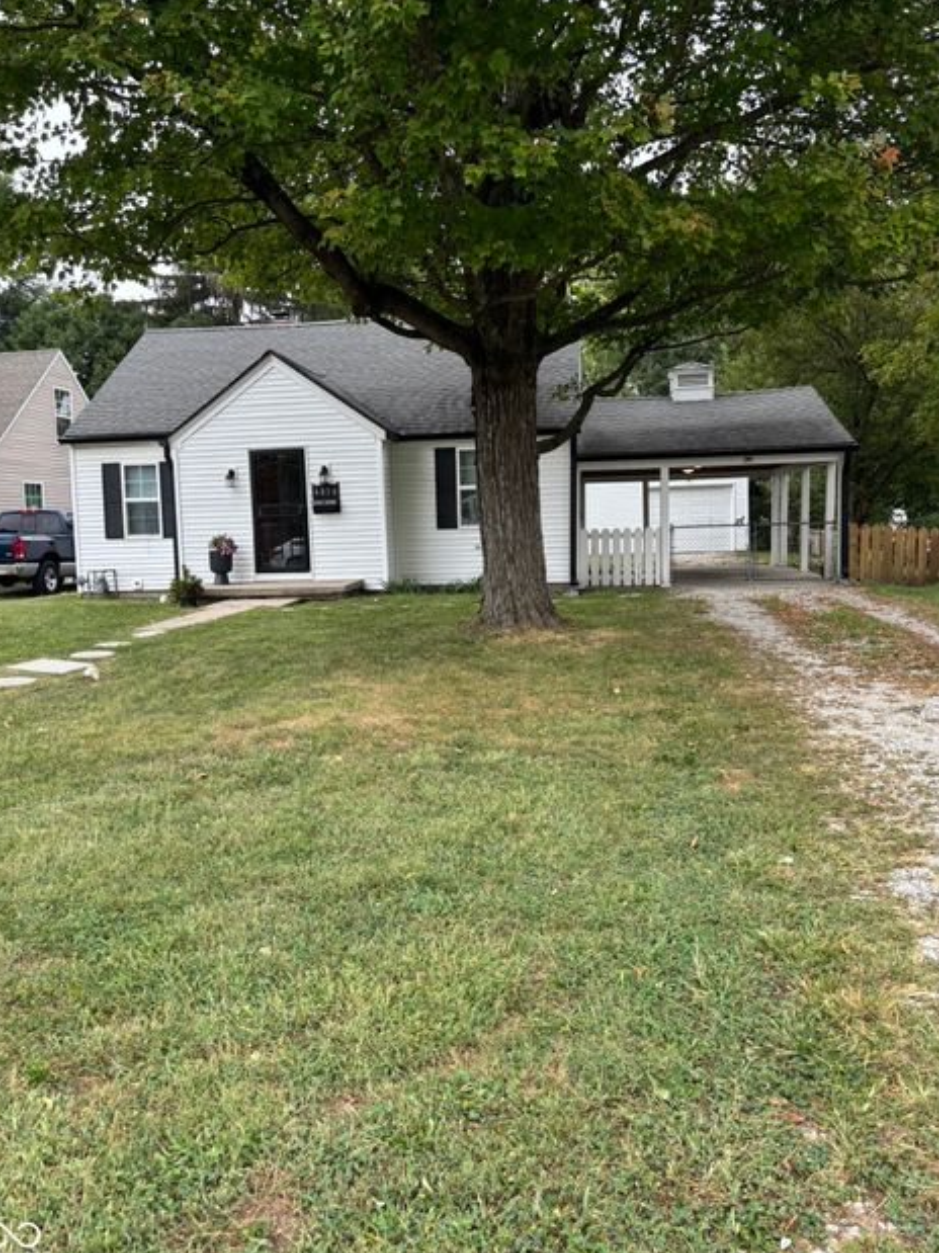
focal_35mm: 28
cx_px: 459
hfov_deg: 49.7
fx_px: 1013
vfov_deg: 63.4
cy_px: 606
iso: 50
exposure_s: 1/553
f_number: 1.6
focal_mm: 5.96
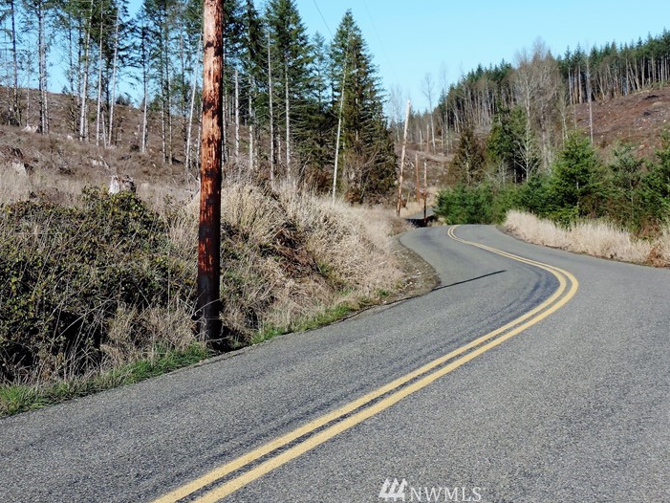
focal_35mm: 73
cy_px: 159
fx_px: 1413
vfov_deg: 20.1
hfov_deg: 26.6
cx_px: 432
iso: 80
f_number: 3.6
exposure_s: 1/800
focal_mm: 8.9
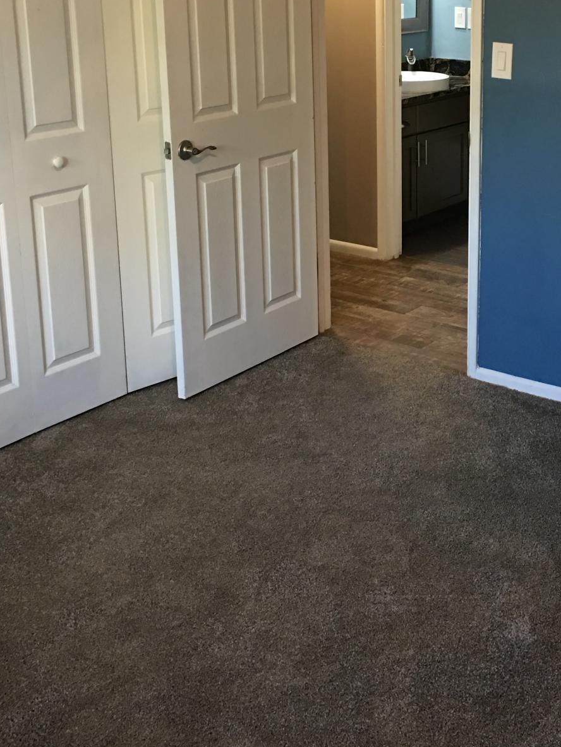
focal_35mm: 49
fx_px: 1059
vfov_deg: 38.0
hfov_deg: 29.1
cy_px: 193
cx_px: 438
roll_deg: -0.7
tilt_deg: -11.2
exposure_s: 1/15
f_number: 2.2
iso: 64
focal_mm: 4.15
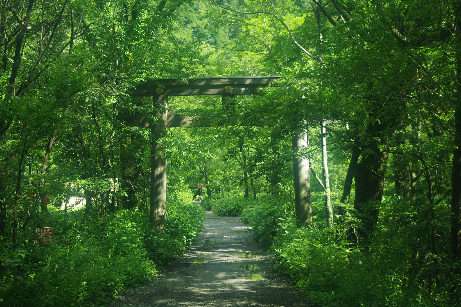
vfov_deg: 27.5
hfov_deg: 40.3
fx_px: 627
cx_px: 230
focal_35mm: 49
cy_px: 154
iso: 100
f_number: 4
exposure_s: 1/100
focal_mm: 32.5
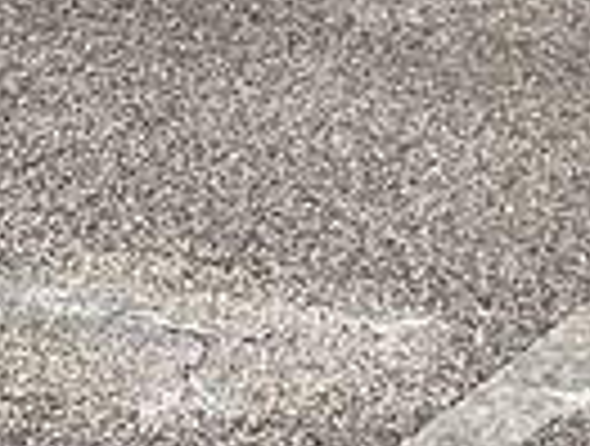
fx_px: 3863
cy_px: -991
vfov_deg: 6.0
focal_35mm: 226
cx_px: -1311
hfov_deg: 7.5
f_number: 1.8
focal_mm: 3
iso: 16
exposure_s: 1/1730
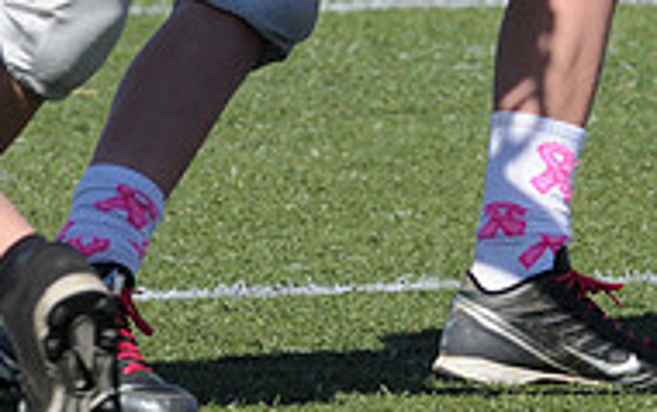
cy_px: -325
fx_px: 25100
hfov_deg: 1.5
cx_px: 365
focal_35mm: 1401
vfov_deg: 0.9
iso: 200
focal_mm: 300
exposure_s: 1/500
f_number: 9
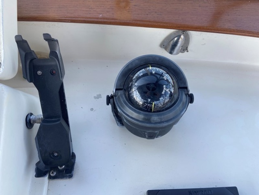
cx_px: 130
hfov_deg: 67.3
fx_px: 195
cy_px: 98
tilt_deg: -61.3
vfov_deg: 53.1
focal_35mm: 26
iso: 32
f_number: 1.8
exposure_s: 1/254
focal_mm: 4.25
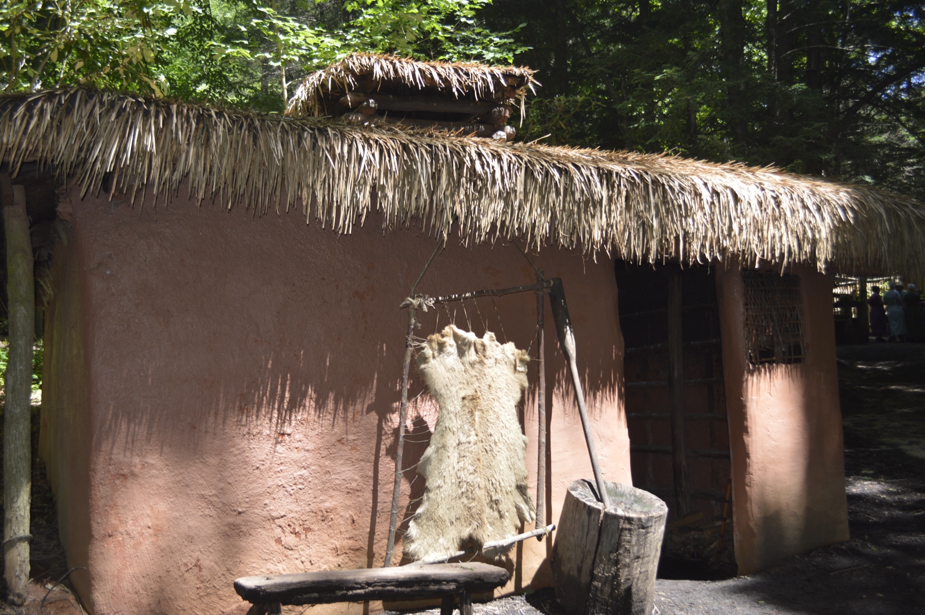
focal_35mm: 33
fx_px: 847
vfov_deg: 39.9
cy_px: 308
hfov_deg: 57.3
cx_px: 462
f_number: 4
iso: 100
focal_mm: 22
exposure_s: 1/125
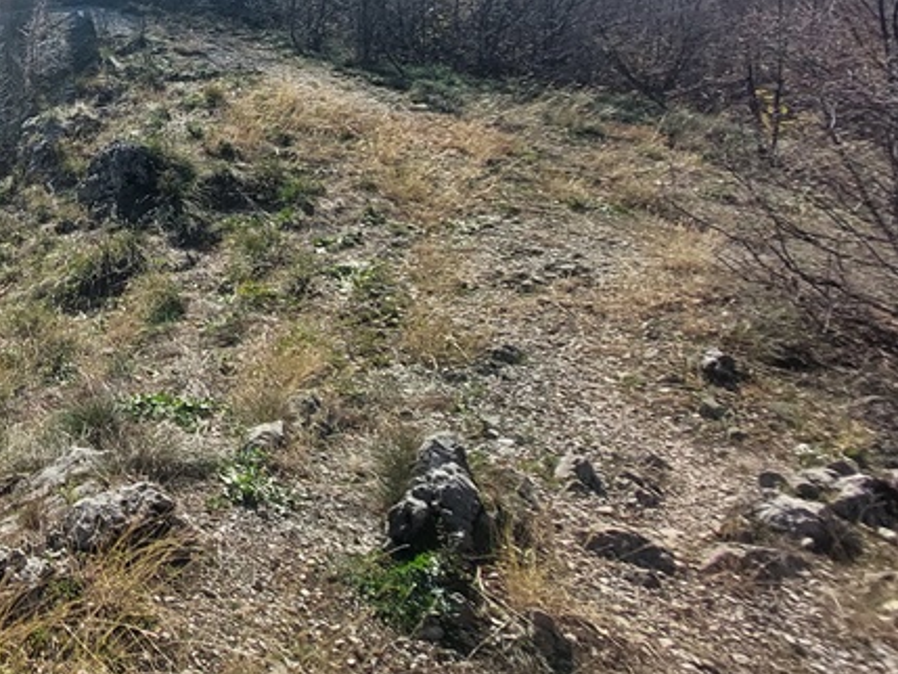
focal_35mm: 31
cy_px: -21
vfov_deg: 39.3
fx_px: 804
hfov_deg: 42.5
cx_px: -136
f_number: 2.2
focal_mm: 1.74
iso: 50
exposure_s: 1/1200
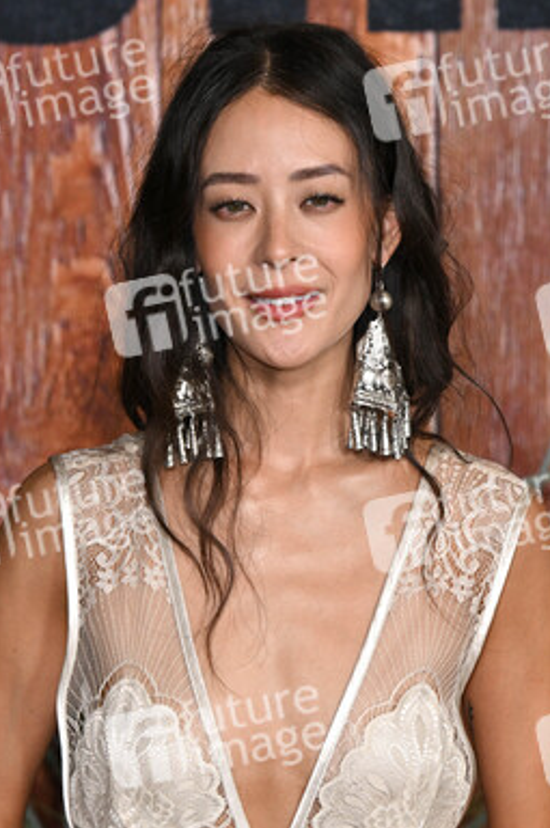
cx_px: 278
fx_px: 2849
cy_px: 414
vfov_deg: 16.5
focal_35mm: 124
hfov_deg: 11.0
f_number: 7.1
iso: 1000
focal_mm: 119
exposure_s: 1/250
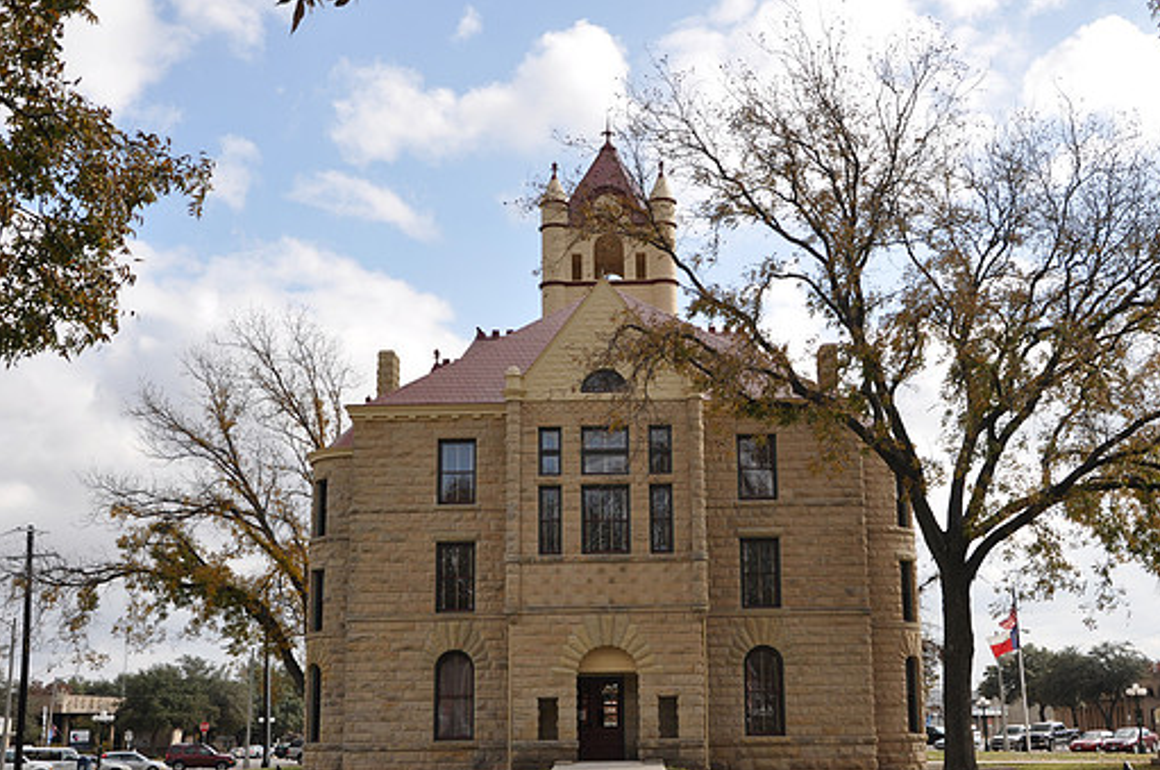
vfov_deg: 31.4
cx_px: 631
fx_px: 1369
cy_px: 417
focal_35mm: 43
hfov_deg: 45.9
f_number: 7.1
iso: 200
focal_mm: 25
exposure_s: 1/200
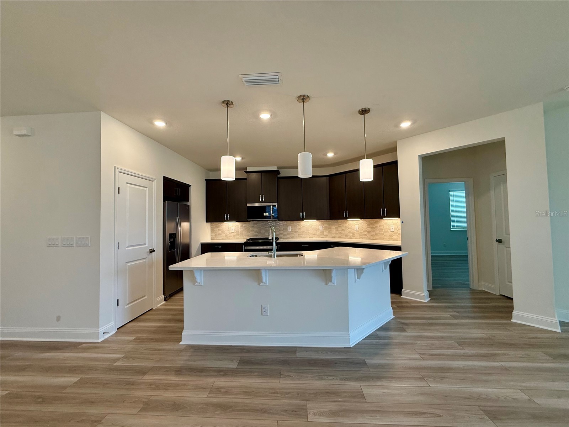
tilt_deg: +2.0
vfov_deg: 85.7
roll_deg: +0.9
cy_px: 214
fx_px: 230
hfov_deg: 102.1
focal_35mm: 14
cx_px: 284
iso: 160
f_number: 2.2
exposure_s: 1/120
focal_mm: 2.22
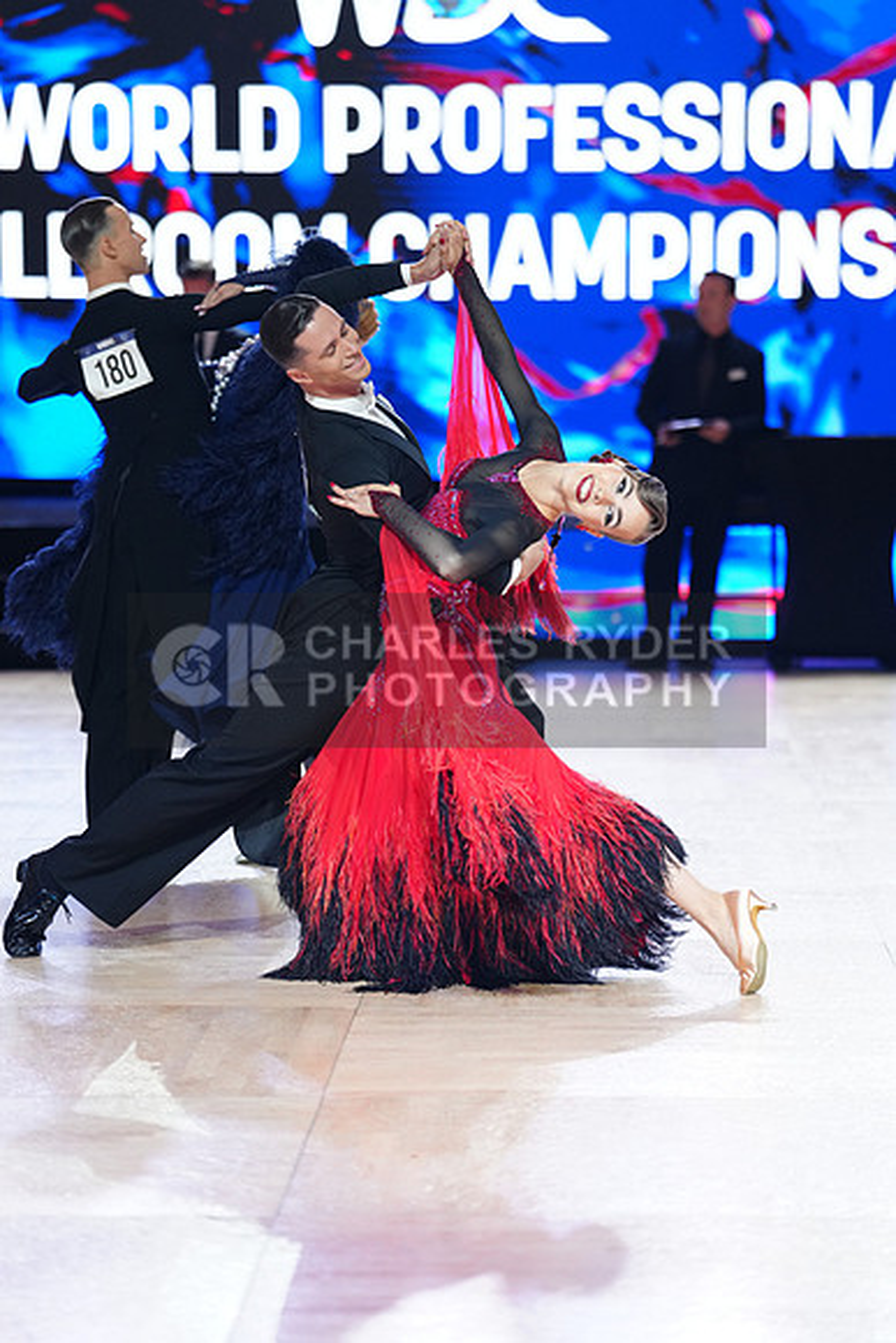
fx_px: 4589
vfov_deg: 16.6
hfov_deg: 11.2
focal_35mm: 123
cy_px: 672
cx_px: 448
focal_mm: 123
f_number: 2.8
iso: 2000
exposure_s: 1/500
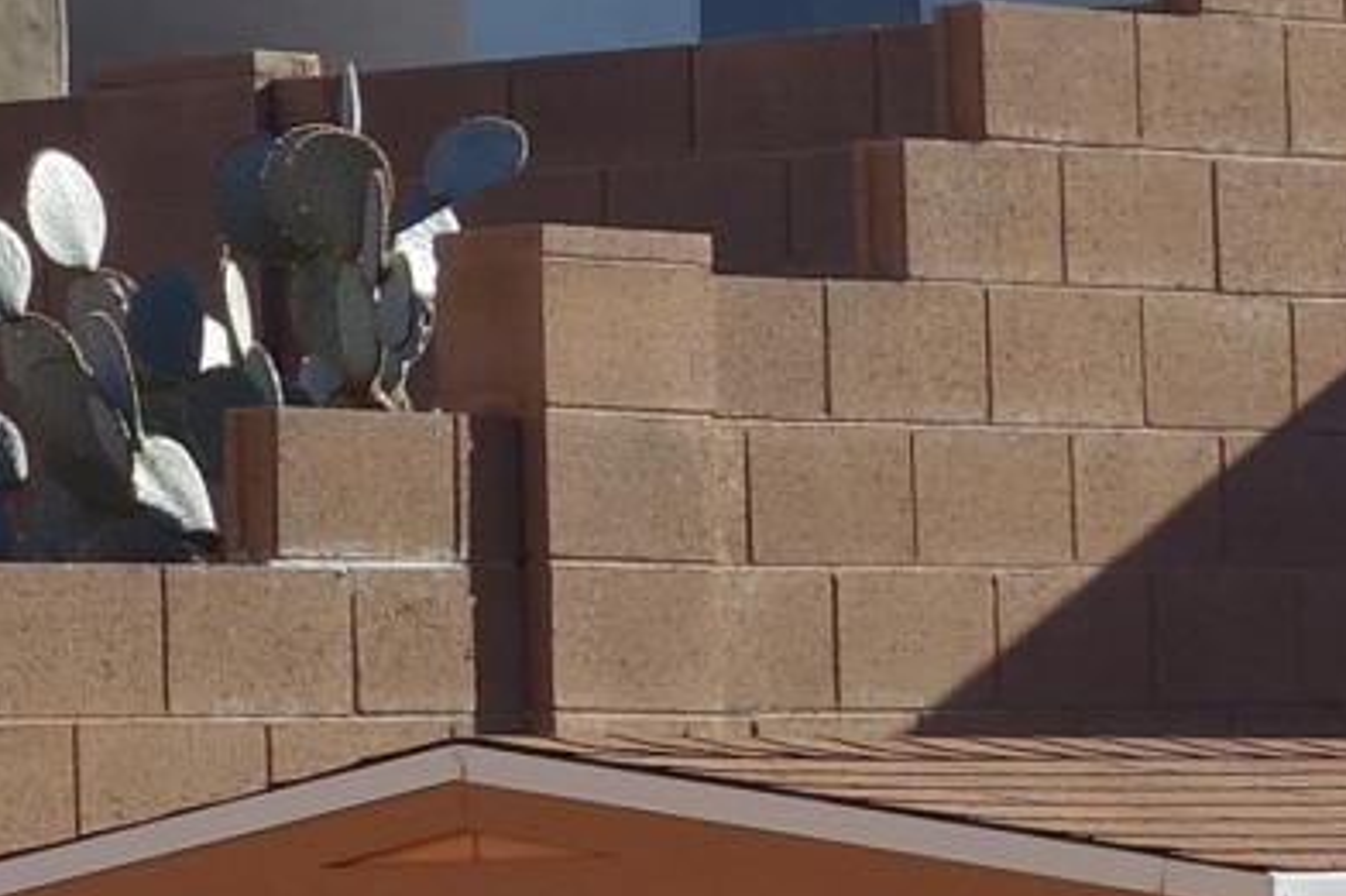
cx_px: 910
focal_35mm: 291
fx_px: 10875
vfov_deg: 4.7
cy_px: 985
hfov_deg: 7.1
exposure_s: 1/400
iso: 125
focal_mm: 14.23
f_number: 5.6
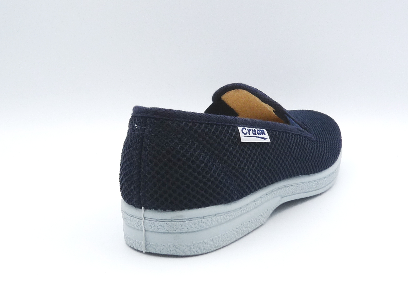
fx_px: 566
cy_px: 153
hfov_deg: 39.7
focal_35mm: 48
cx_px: 204
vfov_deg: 30.3
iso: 100
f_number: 4.5
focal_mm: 4.8
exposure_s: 1/200
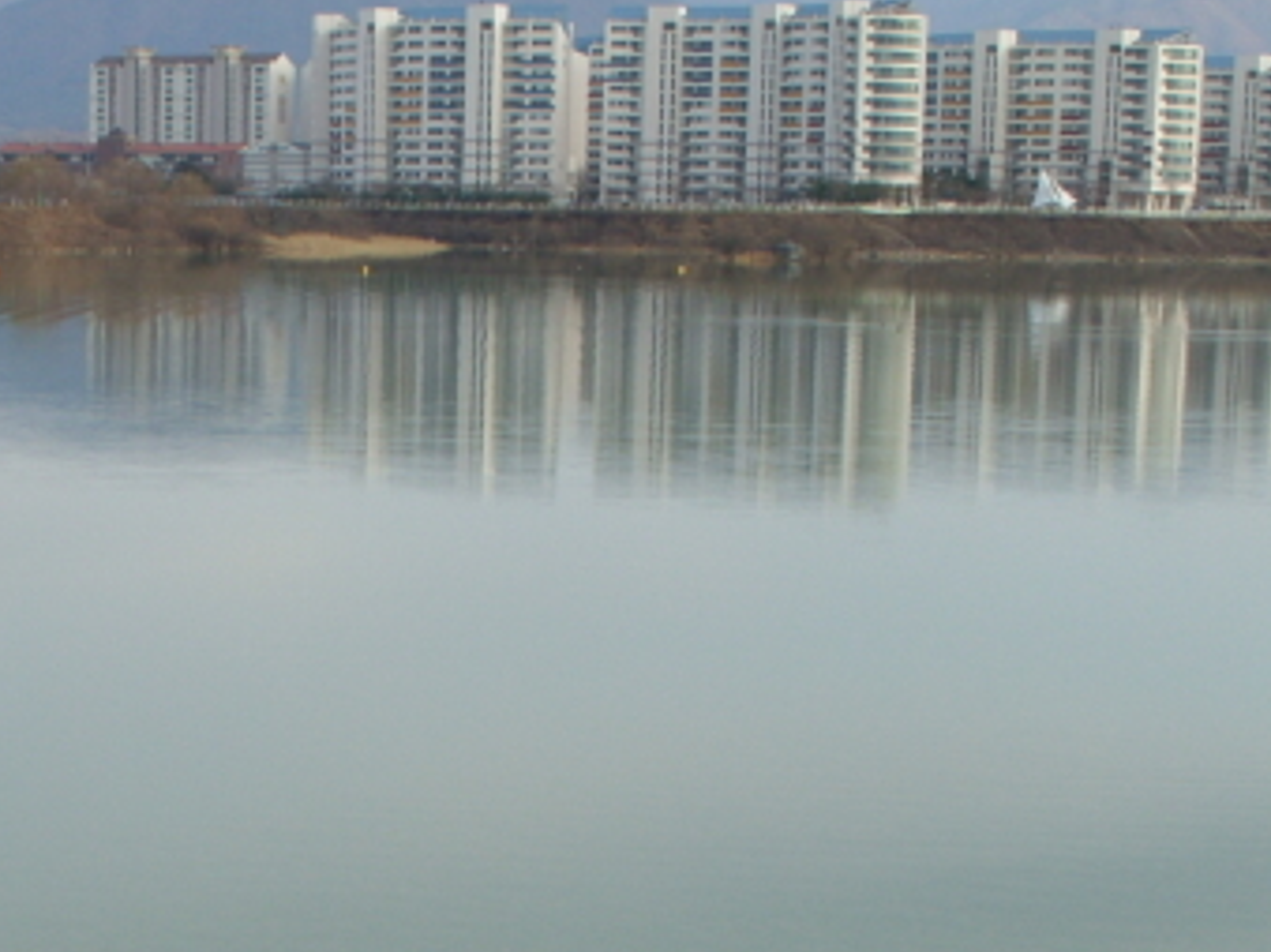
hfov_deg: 17.7
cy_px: 1053
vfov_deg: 13.4
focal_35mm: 108
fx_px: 3964
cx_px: -47
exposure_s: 1/161
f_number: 6
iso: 50
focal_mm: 9.87
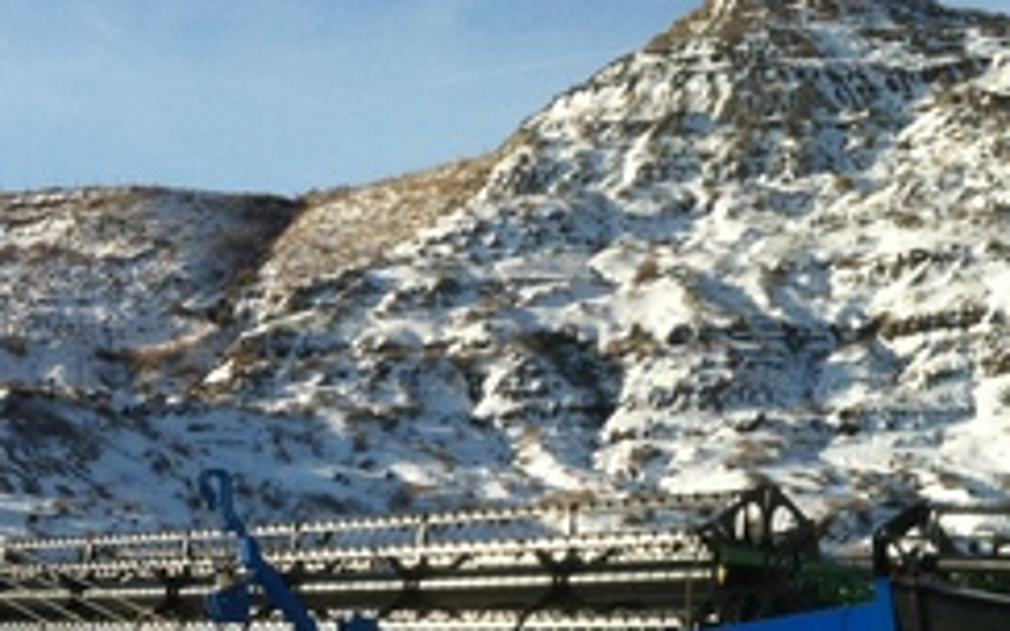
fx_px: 2285
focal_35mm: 83
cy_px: 677
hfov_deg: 24.5
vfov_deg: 15.4
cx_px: 195
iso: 80
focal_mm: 3.85
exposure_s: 1/2320
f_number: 2.8
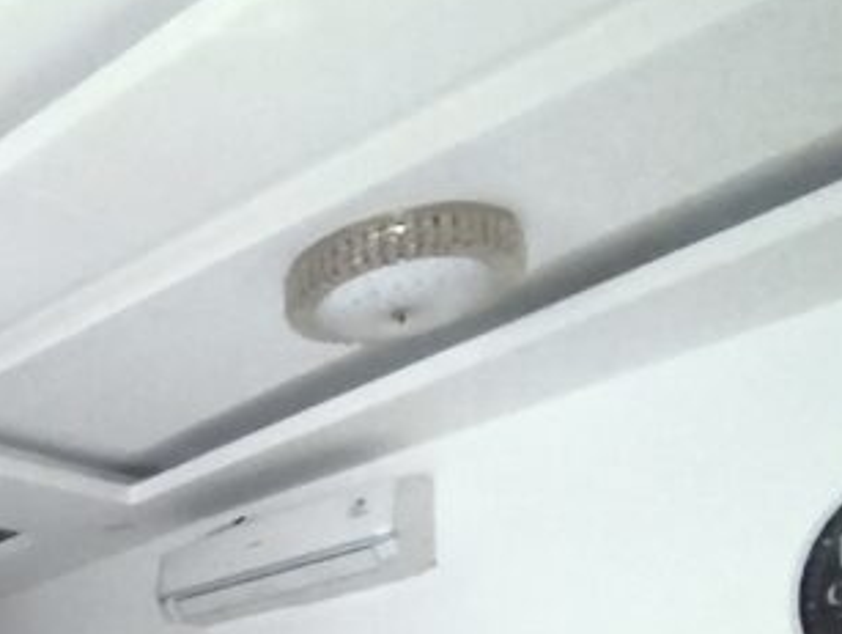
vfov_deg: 25.0
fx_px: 1218
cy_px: 841
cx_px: -225
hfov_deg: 30.8
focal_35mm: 50
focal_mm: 1.65
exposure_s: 1/14.3
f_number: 2.2
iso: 4000
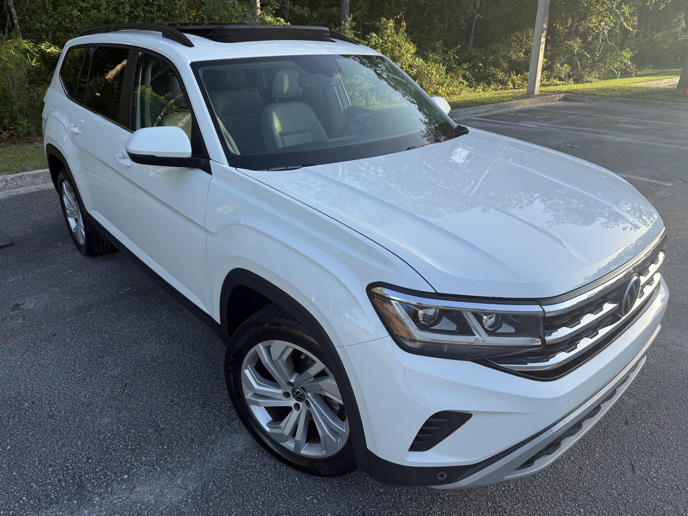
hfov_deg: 71.6
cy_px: 258
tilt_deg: -23.8
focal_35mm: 24
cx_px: 344
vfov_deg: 56.8
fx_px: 477
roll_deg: +0.6
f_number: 1.78
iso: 80
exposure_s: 1/1106
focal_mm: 6.76
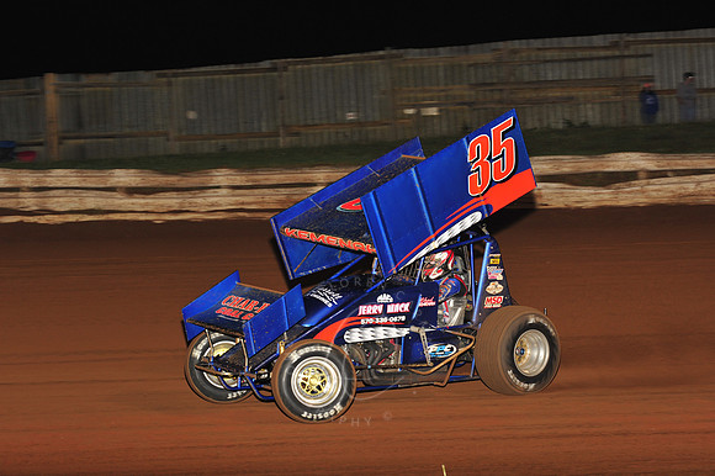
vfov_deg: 14.8
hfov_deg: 22.2
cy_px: 238
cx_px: 358
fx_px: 1826
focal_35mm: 92
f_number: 7.1
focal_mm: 92
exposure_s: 1/320
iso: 1000
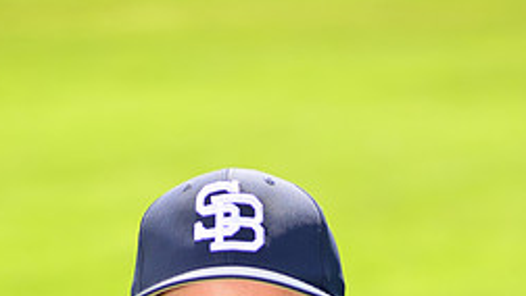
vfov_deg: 3.5
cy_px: 534
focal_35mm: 349
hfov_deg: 6.2
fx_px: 4870
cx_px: 224
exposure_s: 1/250
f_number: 5
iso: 100
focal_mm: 145
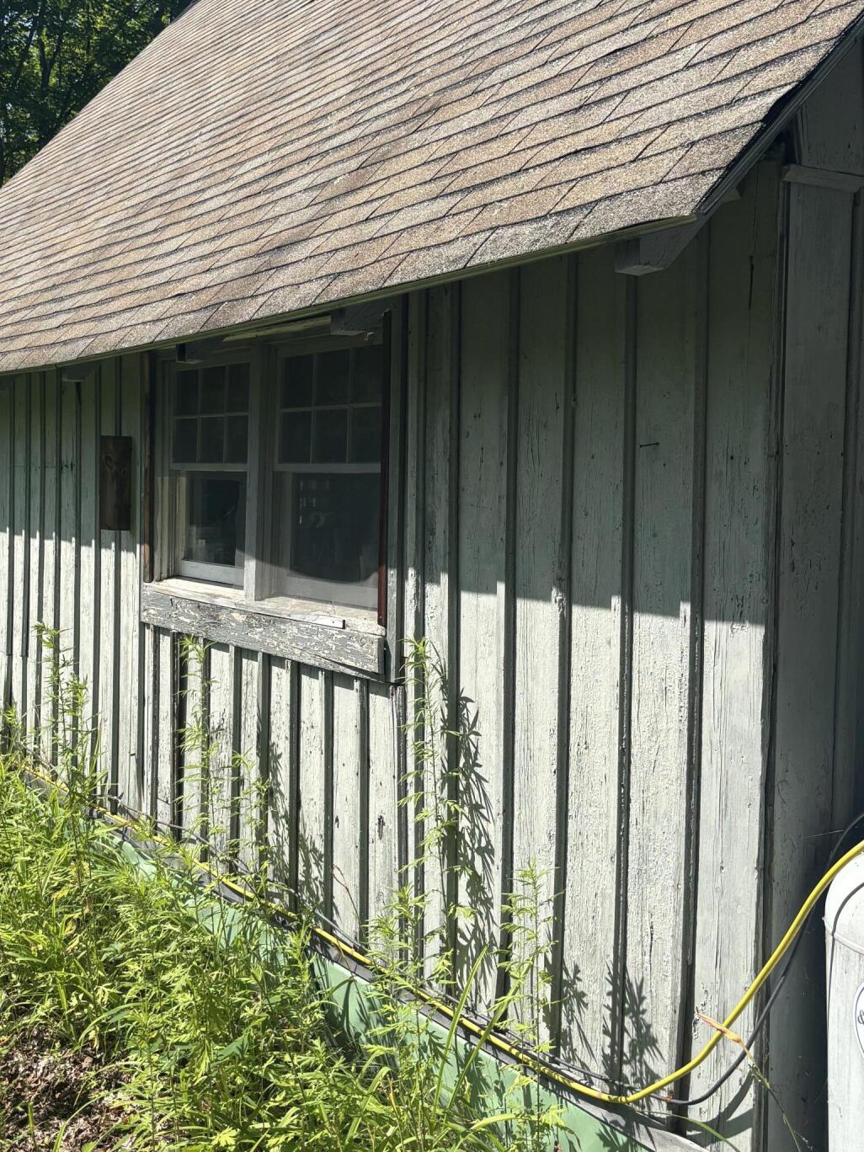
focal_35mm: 38
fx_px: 1265
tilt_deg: -5.2
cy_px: 571
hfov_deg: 37.3
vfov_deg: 49.0
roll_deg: -1.1
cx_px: 288
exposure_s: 1/2513
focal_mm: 5.96
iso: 50
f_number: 1.6
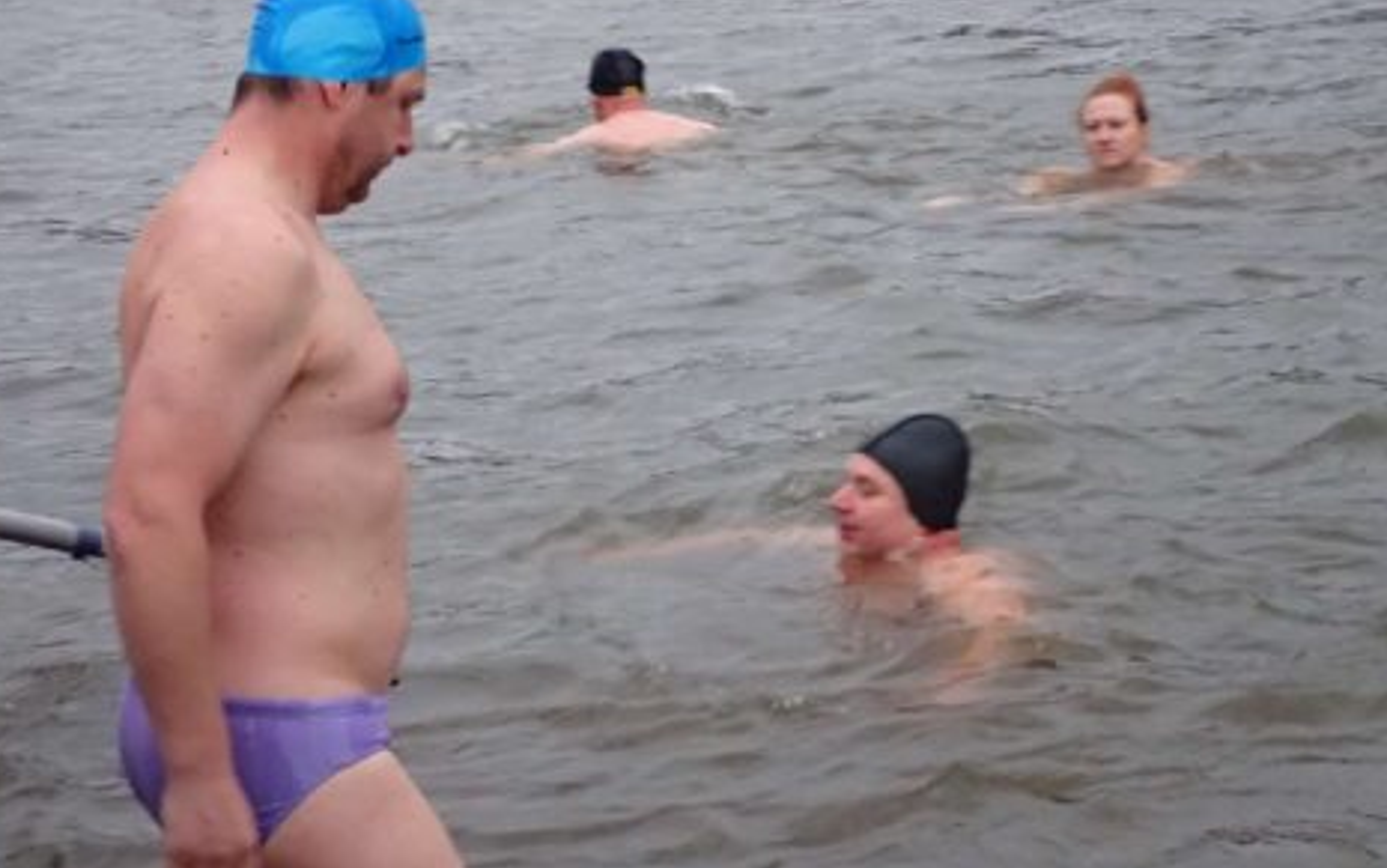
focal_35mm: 93
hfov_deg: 22.3
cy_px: 358
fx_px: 3517
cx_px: 674
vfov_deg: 14.1
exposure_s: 1/30
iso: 800
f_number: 4.5
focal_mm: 15.41
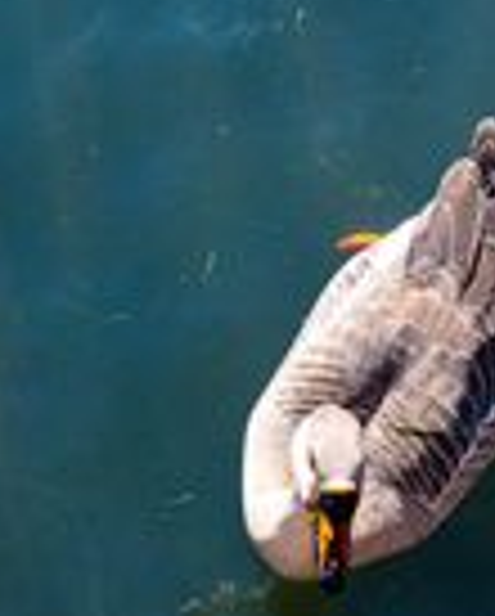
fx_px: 1535
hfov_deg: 17.9
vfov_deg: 22.7
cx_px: -4
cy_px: 373
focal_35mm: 84
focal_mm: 24
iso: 320
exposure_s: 1/3200
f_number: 2.8
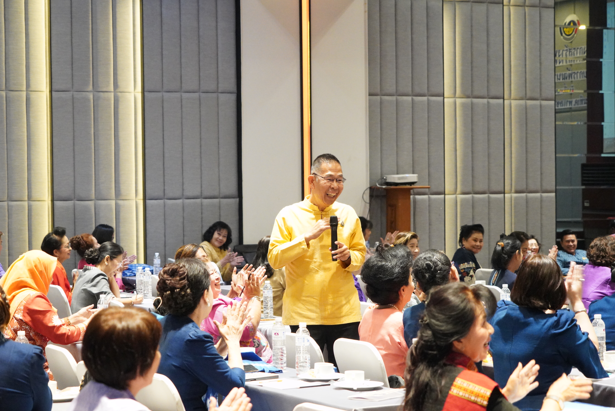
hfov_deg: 24.2
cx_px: 279
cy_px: 216
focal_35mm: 84
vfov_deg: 16.3
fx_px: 1435
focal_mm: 73
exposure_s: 1/160
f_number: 5.6
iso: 10000
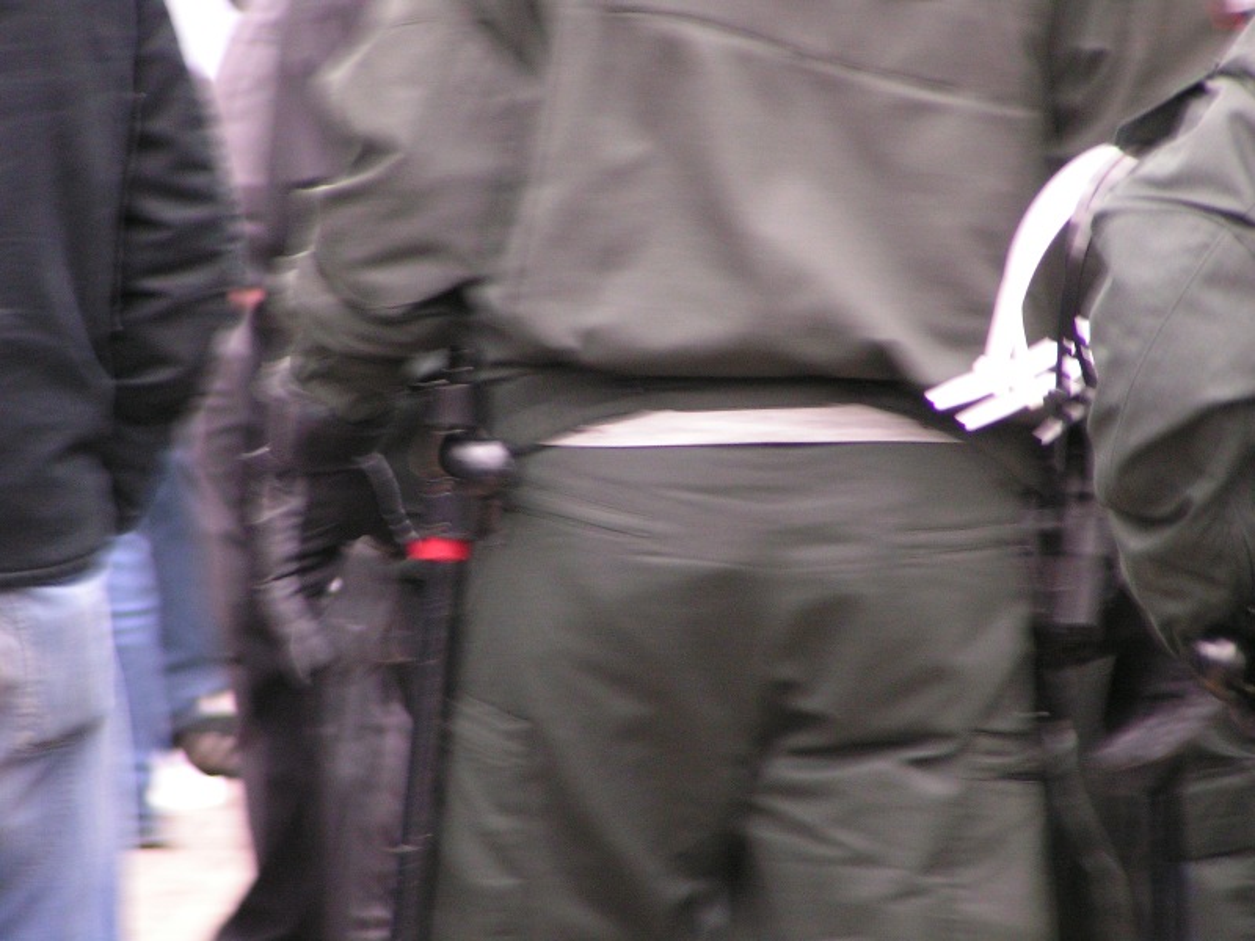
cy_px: 470
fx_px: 13777
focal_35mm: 380
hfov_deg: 5.2
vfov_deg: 3.9
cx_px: 628
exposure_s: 1/25
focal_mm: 58
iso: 200
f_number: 3.5
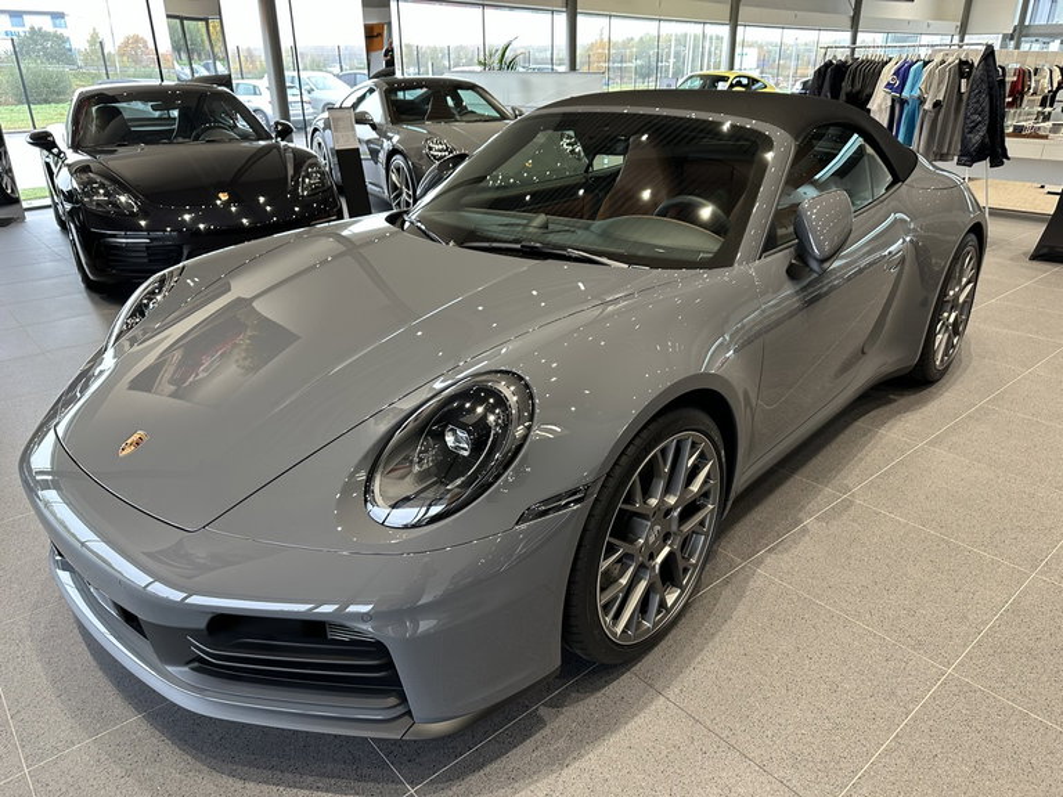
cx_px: 532
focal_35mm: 24
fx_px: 737
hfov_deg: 71.6
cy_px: 398
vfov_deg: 56.8
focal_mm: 6.86
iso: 160
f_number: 1.78
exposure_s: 1/50
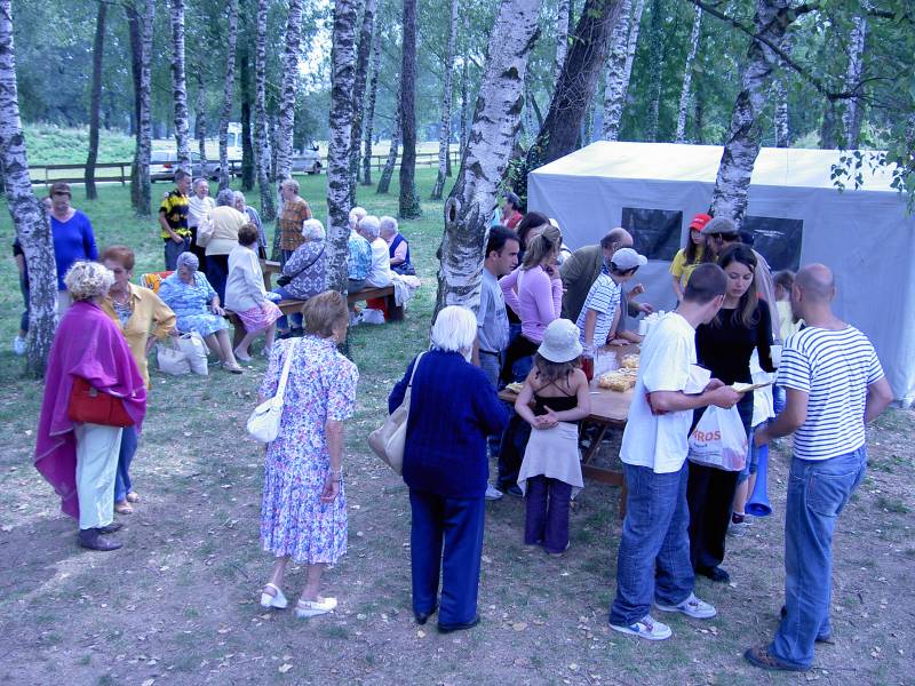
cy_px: 343
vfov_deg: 36.8
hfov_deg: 47.9
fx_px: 1031
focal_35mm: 39
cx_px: 458
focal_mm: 8
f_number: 2.8
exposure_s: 1/125
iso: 100
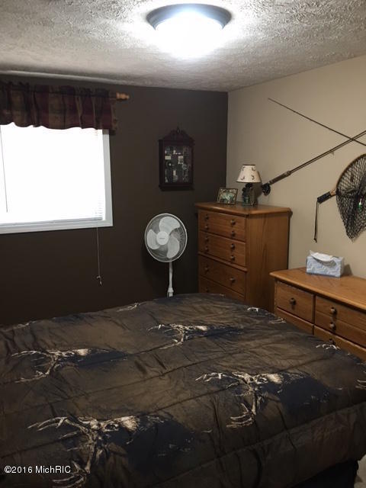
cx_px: 183
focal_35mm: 29
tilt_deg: -10.9
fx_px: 409
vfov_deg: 61.7
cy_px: 244
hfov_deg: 48.2
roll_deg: +0.2
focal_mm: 4.15
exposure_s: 1/10
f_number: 2.2
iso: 80
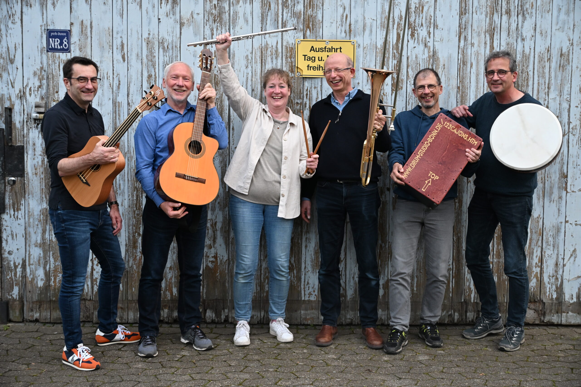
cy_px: 194
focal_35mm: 44
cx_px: 290
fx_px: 714
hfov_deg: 44.3
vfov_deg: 30.4
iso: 450
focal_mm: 29.5
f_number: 4
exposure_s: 1/125
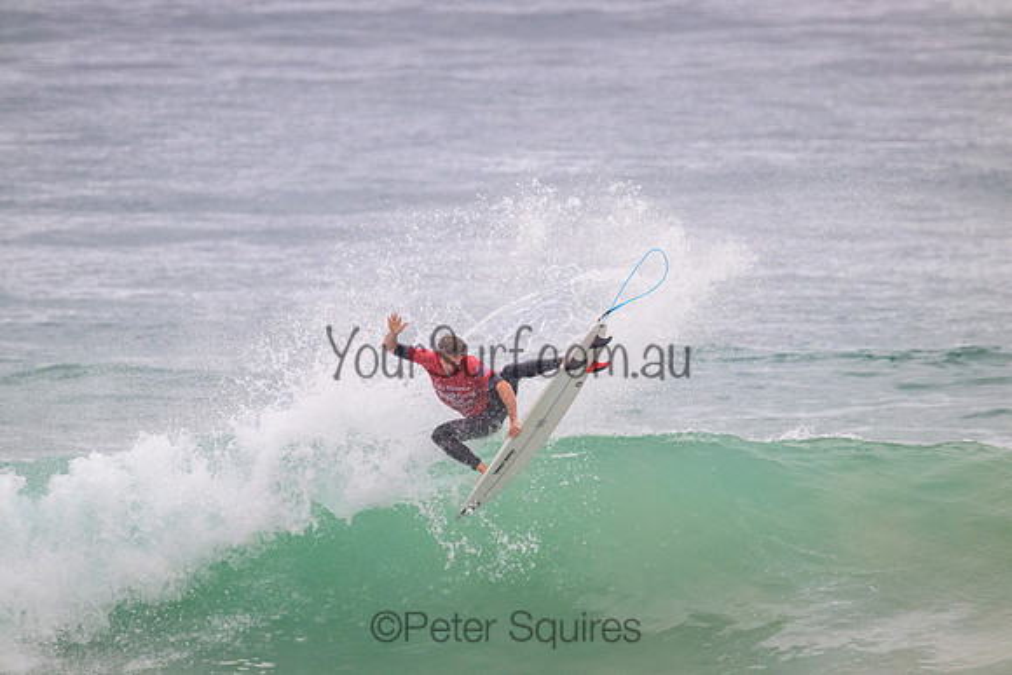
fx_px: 22493
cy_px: 338
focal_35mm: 800
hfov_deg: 2.6
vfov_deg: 1.7
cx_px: 506
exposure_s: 1/2000
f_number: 11
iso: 2000
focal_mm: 800
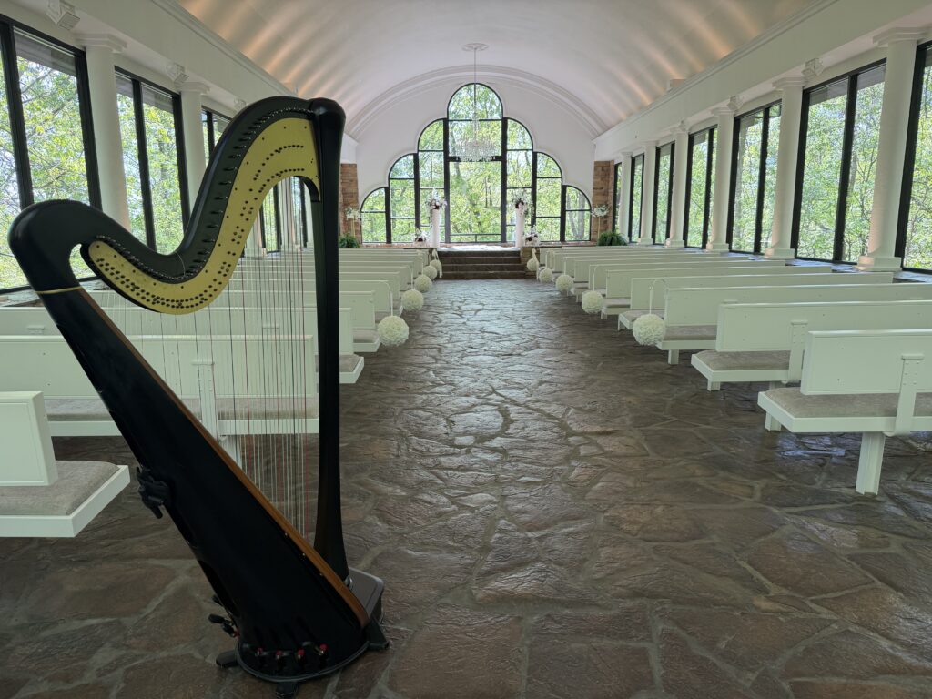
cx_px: 466
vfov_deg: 56.8
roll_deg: +0.9
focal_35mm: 24
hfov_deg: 71.6
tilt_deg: -8.8
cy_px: 350
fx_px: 646
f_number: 1.78
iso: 64
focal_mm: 6.76
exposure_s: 1/176
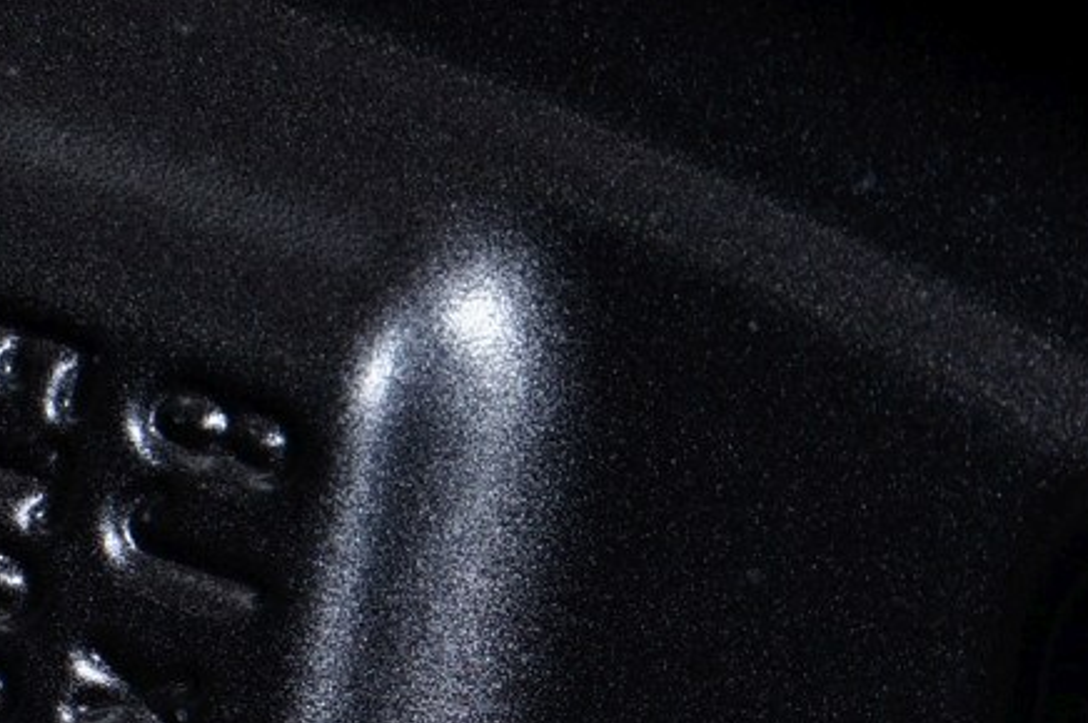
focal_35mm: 286
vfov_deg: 4.8
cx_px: 87
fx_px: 8637
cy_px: 929
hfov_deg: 7.2
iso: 250
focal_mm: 65
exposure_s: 1/125
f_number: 7.1
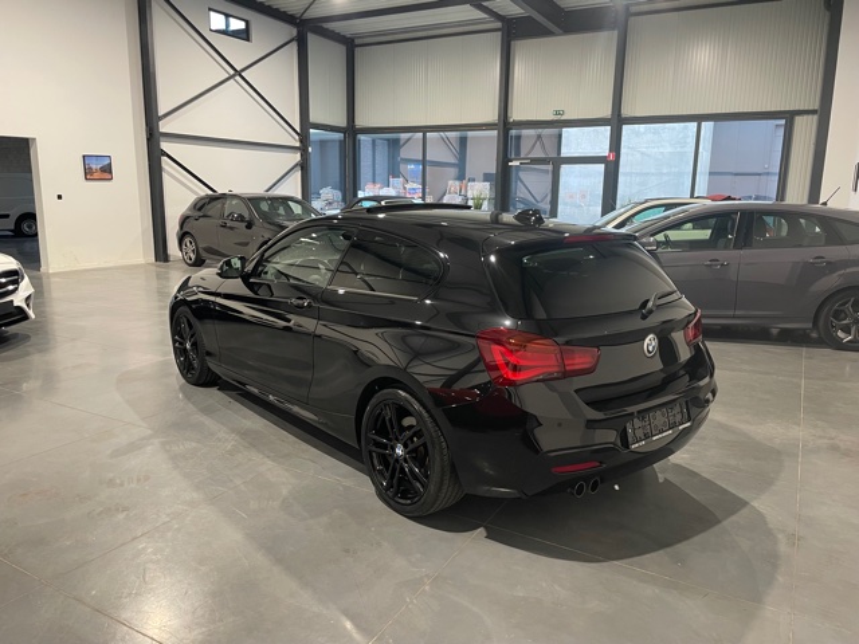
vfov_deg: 53.1
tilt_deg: -12.5
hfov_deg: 67.3
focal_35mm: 26
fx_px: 645
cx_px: 430
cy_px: 322
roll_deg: -1.1
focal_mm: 4.2
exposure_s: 1/50
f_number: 1.6
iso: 125
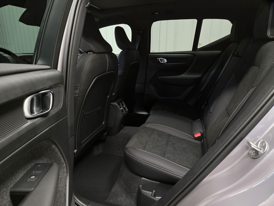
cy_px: 103
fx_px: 182
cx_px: 137
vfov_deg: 58.9
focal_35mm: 23
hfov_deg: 73.9
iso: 1000
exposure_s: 1/100
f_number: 1.8
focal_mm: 5.4
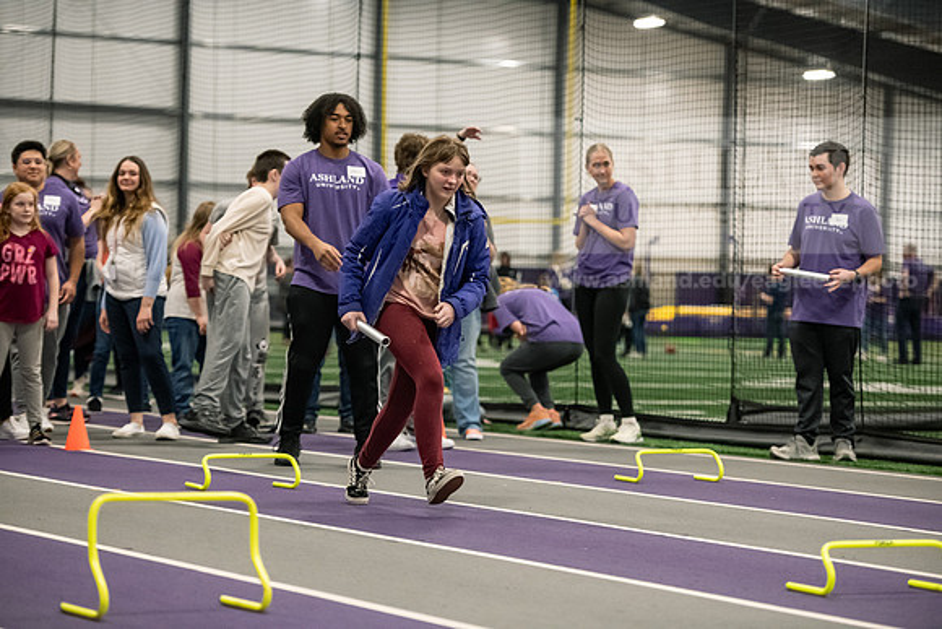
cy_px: 314
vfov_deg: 12.2
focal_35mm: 112
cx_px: 471
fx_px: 2931
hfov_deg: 18.3
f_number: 3.2
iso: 4000
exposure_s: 1/400
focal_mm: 112
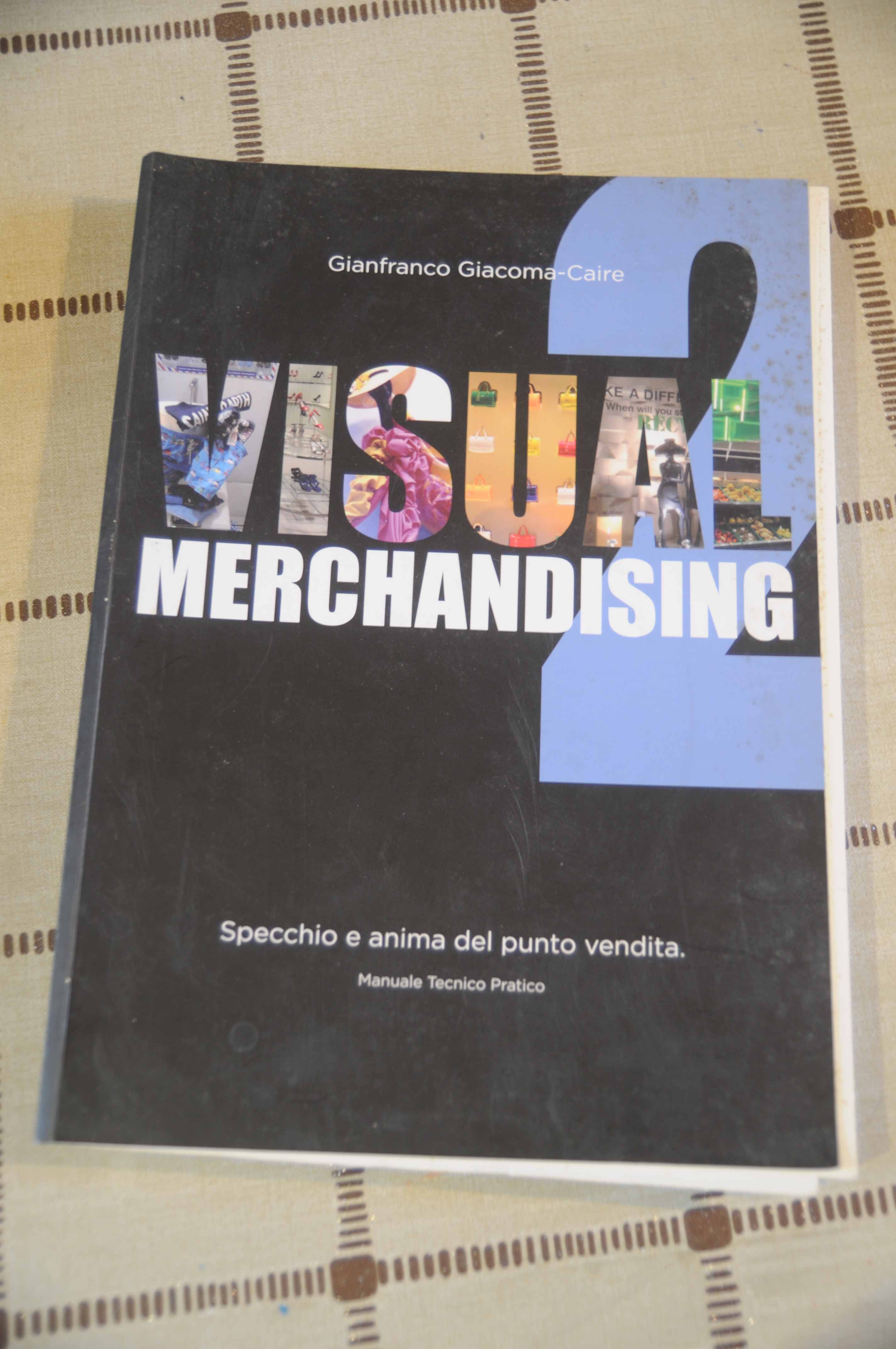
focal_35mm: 44
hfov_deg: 30.8
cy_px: 674
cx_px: 448
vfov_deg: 45.0
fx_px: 1628
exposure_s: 1/15
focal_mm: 29
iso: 200
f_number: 2.8
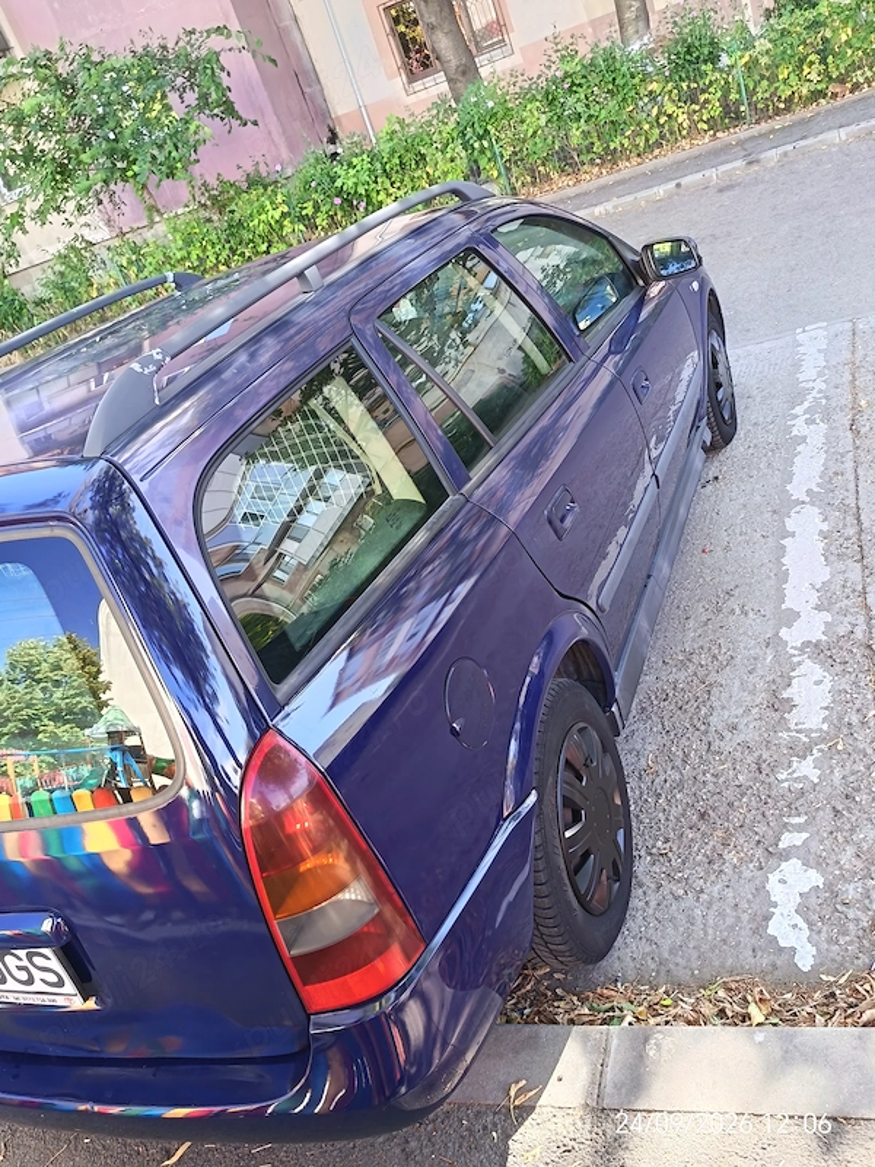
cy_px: 584
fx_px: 1011
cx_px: 438
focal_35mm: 30
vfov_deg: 60.0
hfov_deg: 46.8
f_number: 1.75
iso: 596
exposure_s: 1/100
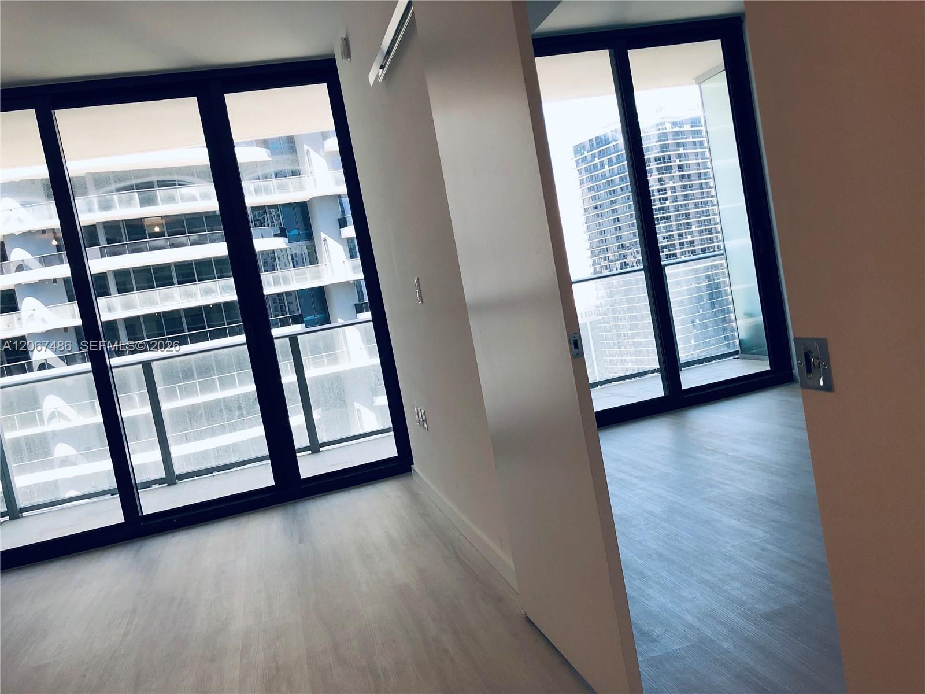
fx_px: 748
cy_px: 347
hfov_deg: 63.4
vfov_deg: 49.7
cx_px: 462
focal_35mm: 28
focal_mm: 4
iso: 25
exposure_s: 1/40
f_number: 1.8
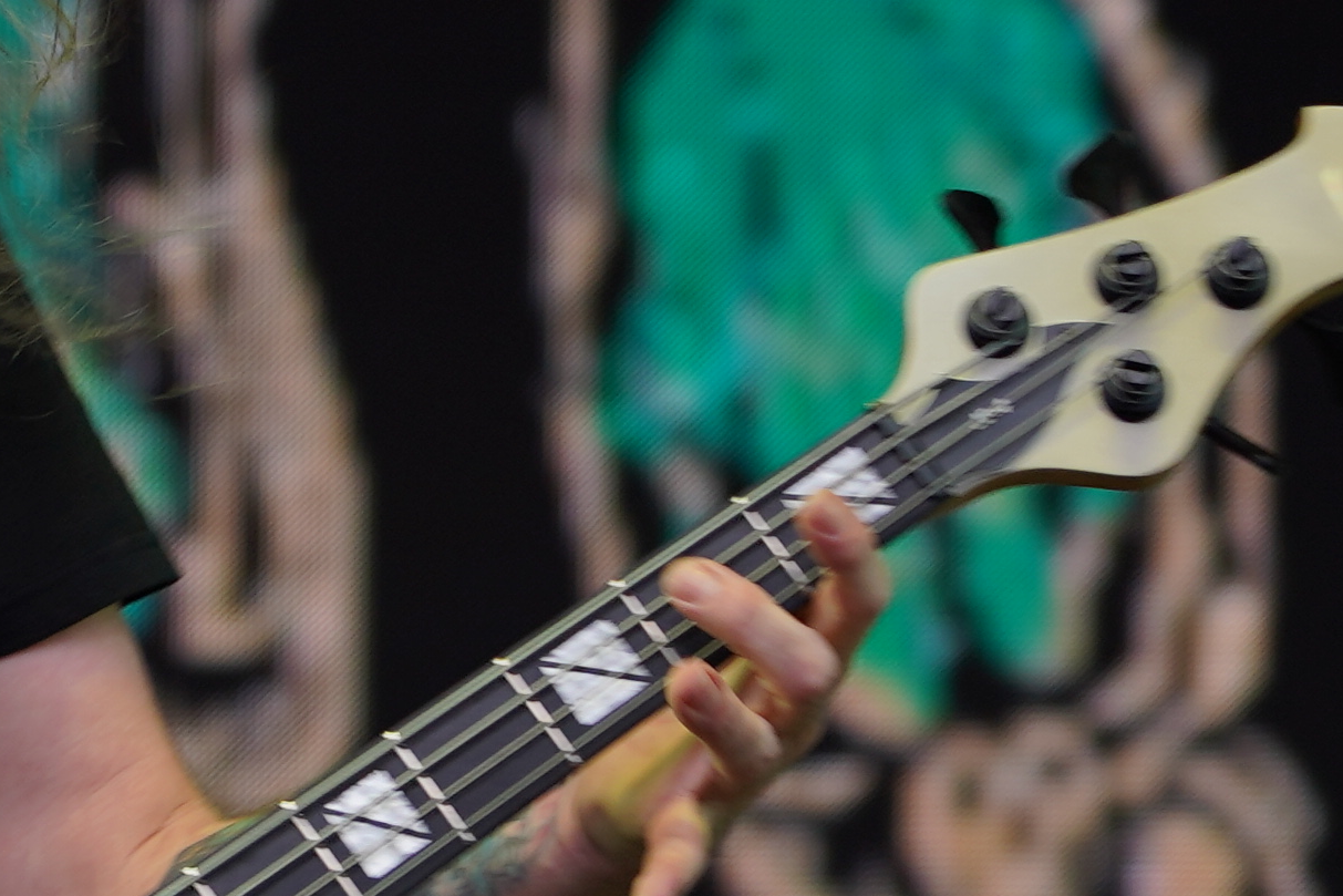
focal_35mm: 465
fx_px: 17348
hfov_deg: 4.4
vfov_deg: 3.0
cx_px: -626
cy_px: 1258
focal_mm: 94
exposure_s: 1/125
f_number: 4
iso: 125
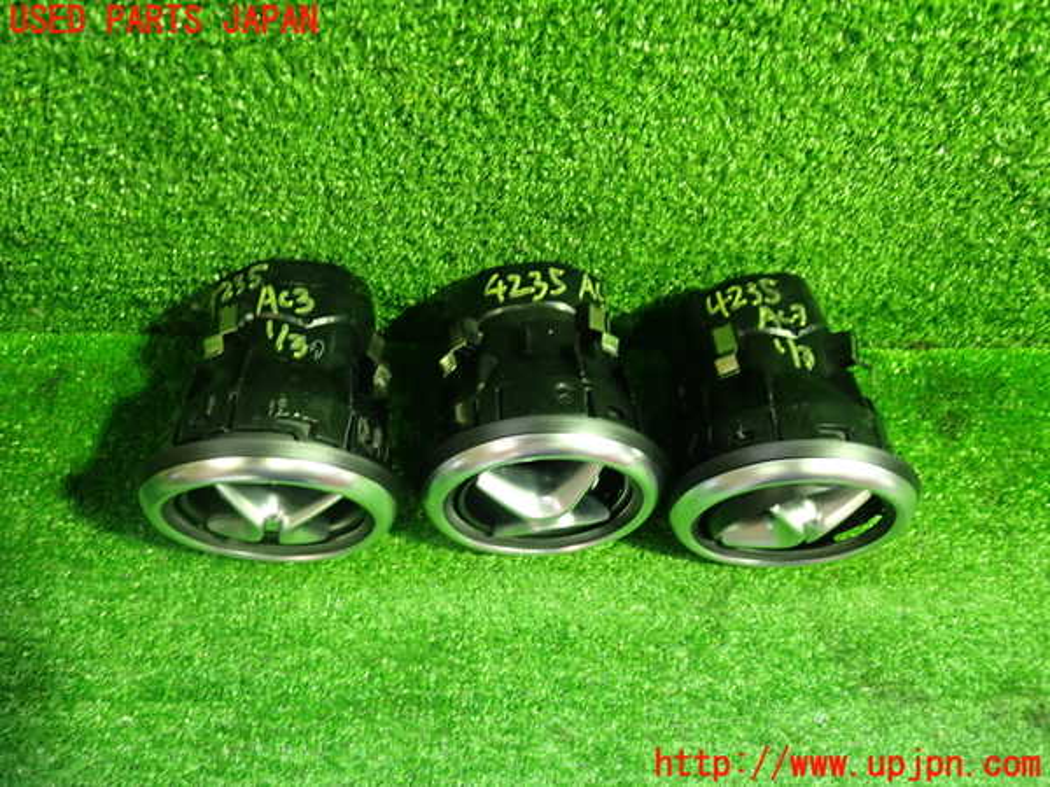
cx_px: 525
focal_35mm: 30
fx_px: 910
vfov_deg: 46.8
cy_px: 394
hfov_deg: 60.0
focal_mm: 5.4
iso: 500
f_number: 2.3
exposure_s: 1/30
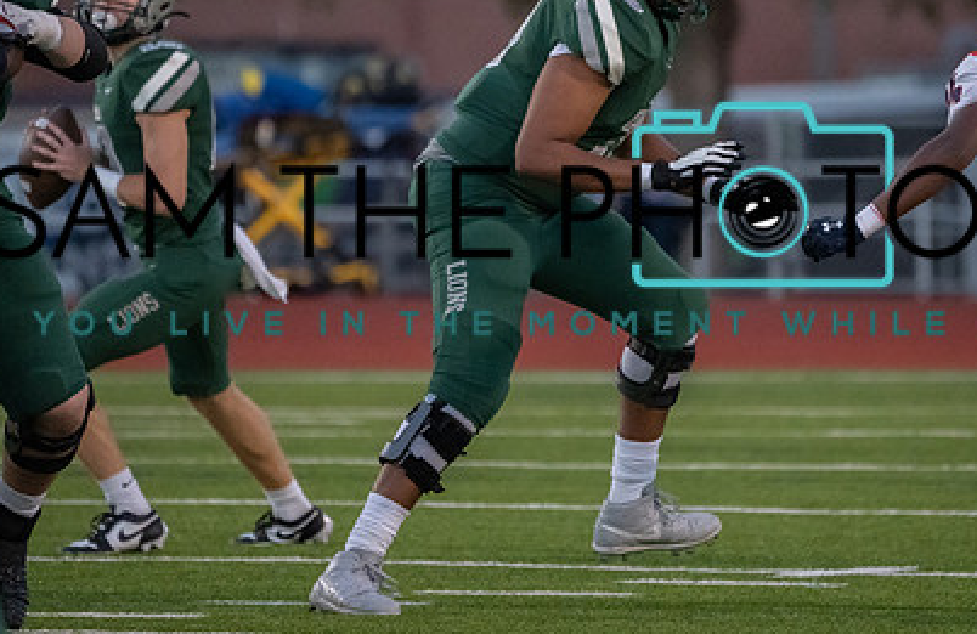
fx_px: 16179
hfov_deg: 3.5
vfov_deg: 2.2
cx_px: 641
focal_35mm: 601
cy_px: 174
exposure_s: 1/1250
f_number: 5.6
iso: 12800
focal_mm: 388
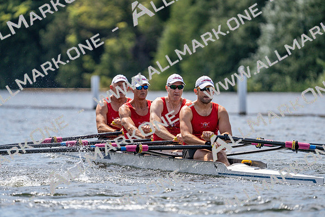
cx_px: 162
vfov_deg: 3.3
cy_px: 108
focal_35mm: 422
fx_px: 3810
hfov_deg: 4.9
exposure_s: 1/2000
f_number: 6.3
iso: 400
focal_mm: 422
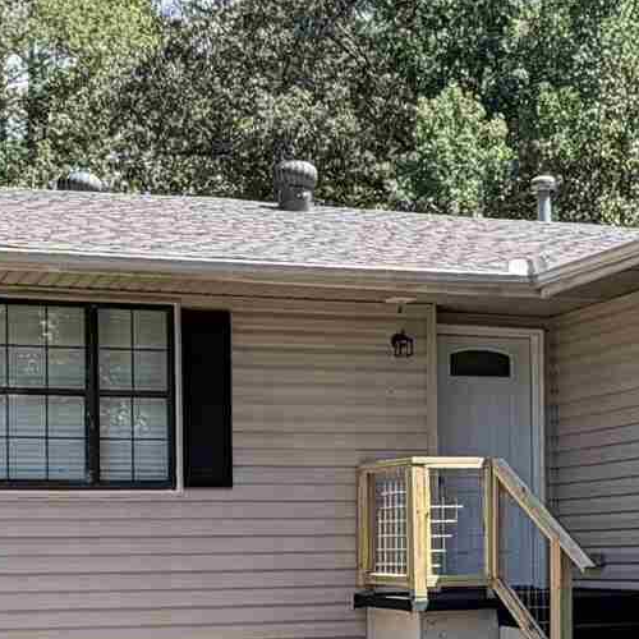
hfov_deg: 22.8
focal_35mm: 76
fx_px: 1587
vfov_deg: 22.3
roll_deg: +1.7
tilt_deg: +1.2
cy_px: 548
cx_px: 314
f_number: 2.2
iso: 50
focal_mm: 2.22
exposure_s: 1/502
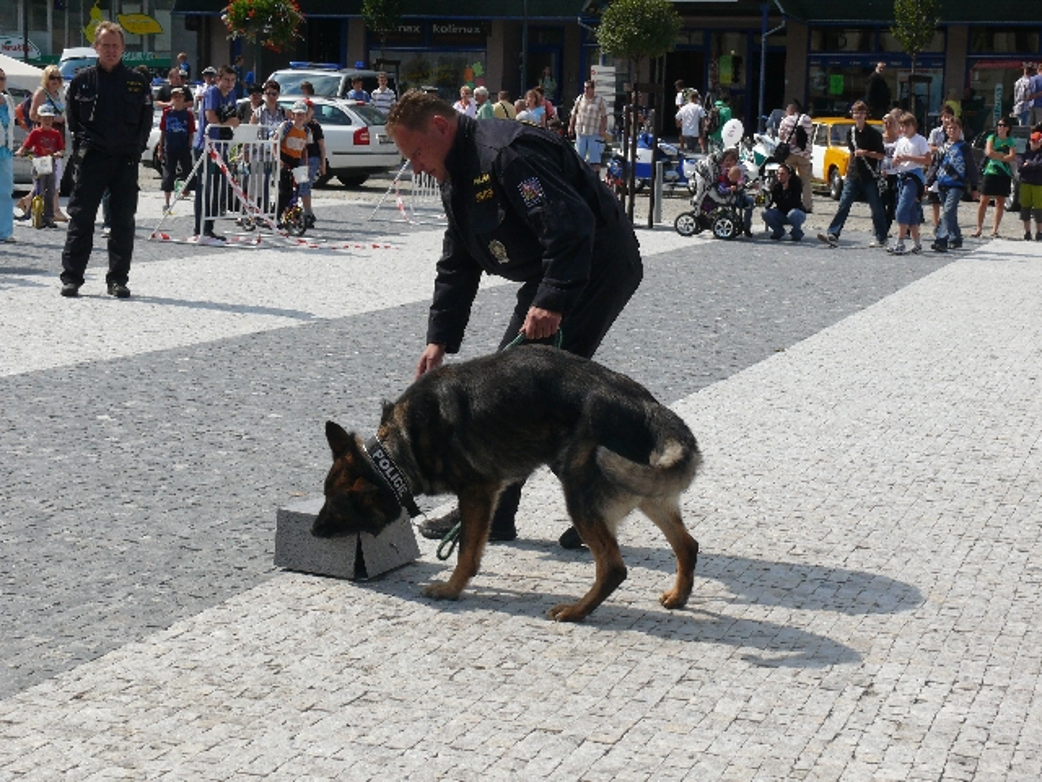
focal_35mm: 69
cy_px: 391
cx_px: 521
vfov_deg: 21.3
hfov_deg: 28.2
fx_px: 2077
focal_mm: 14.6
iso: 100
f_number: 6.3
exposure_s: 1/400
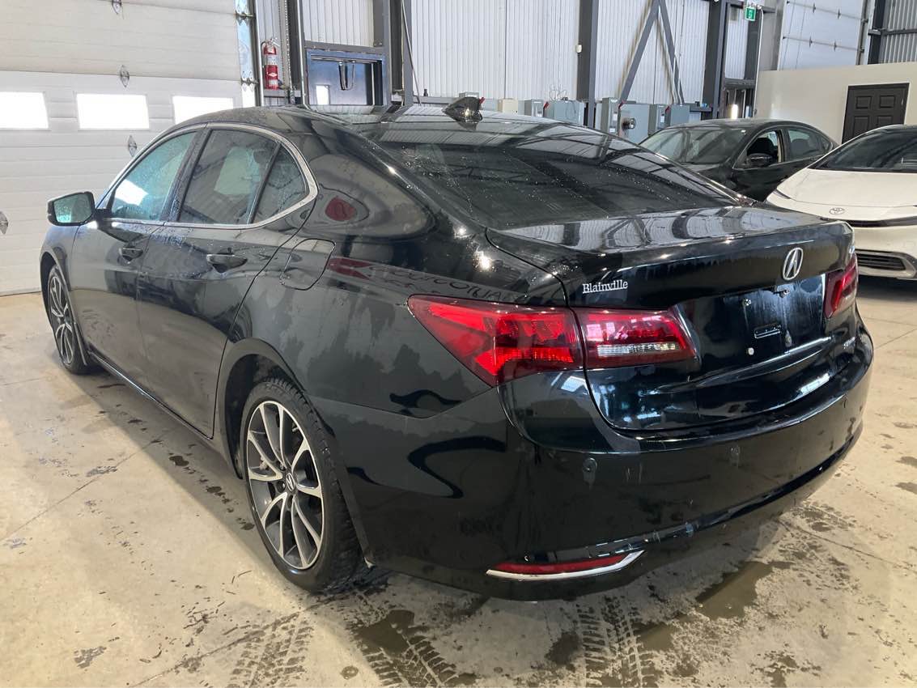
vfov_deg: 48.2
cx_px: 458
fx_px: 768
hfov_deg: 61.7
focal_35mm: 29
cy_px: 344
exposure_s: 1/60
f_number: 1.8
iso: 125
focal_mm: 3
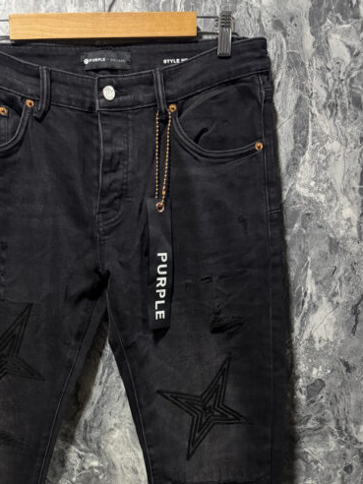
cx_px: 88
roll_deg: -0.5
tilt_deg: -16.4
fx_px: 545
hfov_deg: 35.9
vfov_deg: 45.5
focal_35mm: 39
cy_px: 387
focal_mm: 6.76
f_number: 1.78
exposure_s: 1/60
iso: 800
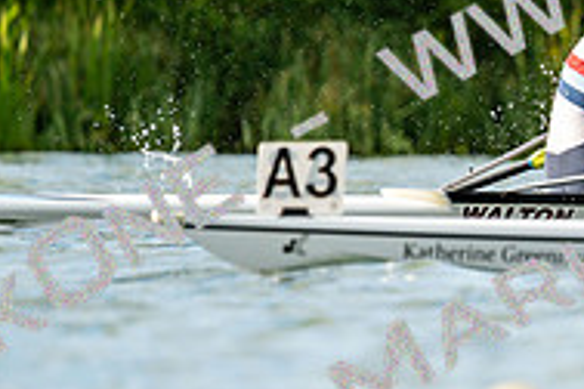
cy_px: 110
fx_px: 29798
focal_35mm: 1837
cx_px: 760
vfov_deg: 0.7
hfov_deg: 1.1
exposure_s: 1/2000
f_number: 6.3
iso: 400
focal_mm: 600
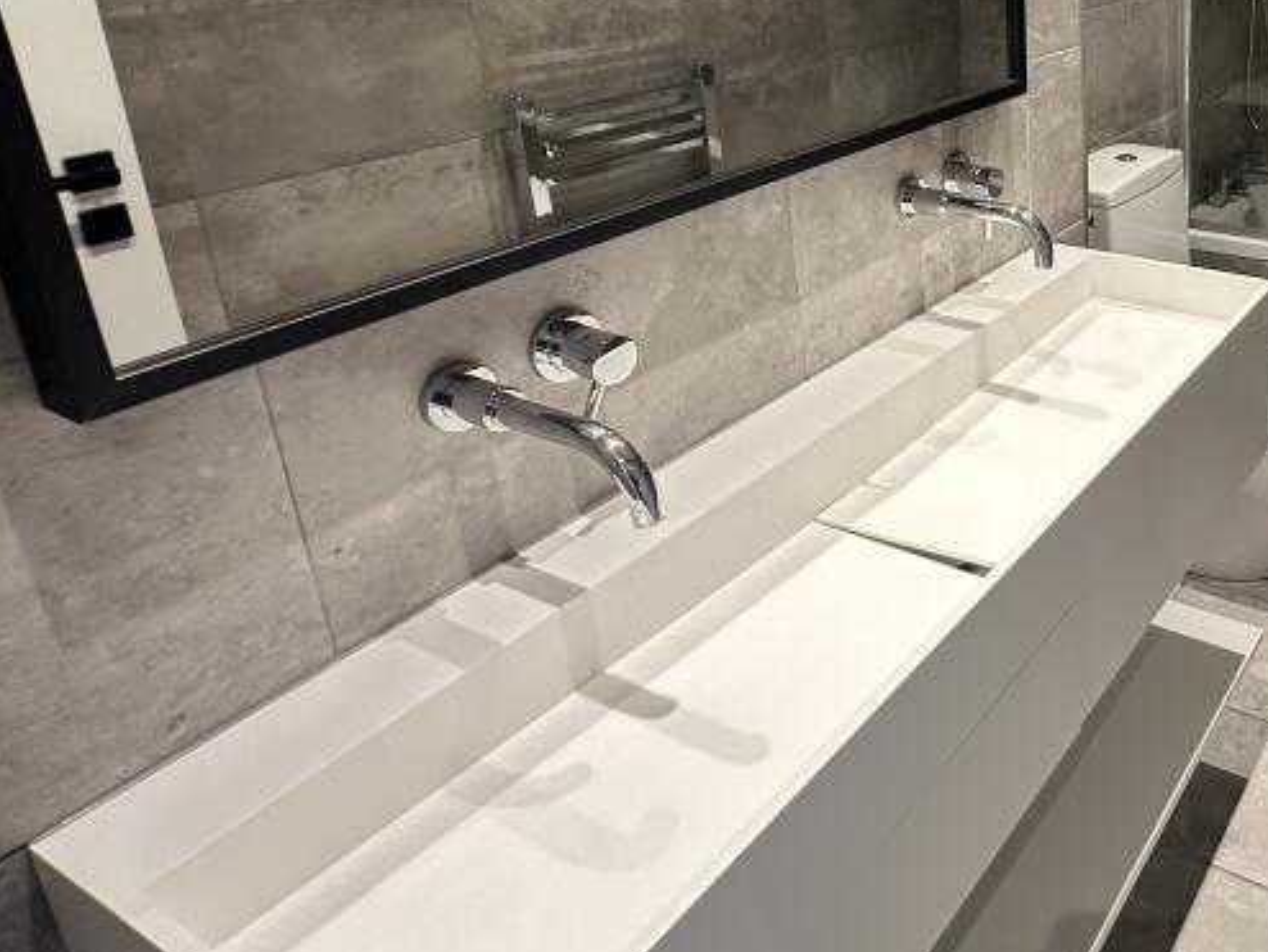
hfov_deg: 52.6
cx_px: 1183
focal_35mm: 29
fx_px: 1063
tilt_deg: -15.8
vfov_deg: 45.8
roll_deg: -0.3
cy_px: 190
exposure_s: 1/50
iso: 160
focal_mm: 2.22
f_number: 2.2
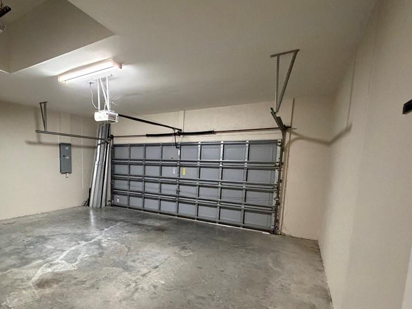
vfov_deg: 65.3
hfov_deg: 79.5
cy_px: 186
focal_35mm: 20
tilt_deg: -6.3
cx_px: 143
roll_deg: -0.6
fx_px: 238
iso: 1250
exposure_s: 1/60
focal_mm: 2.22
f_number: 2.2
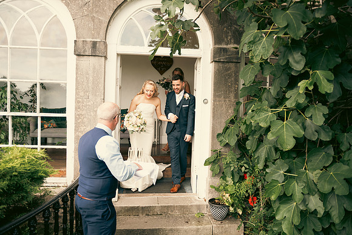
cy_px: 118
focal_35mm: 26
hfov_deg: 69.4
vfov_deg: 49.6
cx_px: 176
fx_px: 254
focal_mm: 26
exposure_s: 1/200
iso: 100
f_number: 3.5
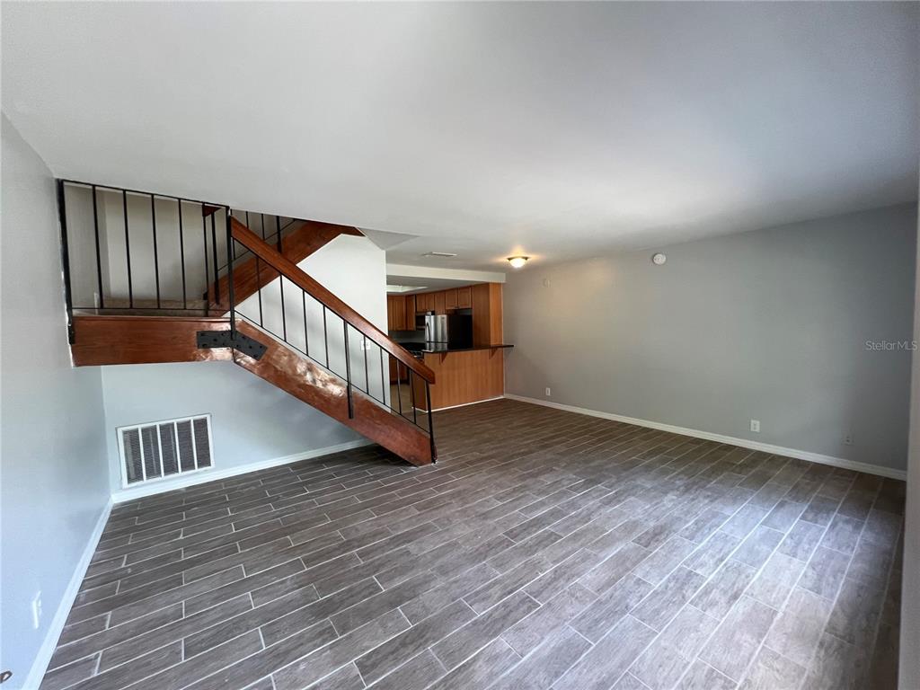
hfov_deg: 106.2
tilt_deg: -2.3
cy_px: 345
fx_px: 346
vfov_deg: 89.9
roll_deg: +1.3
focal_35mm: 13
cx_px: 460
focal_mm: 1.57
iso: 200
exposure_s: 1/120
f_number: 1.8
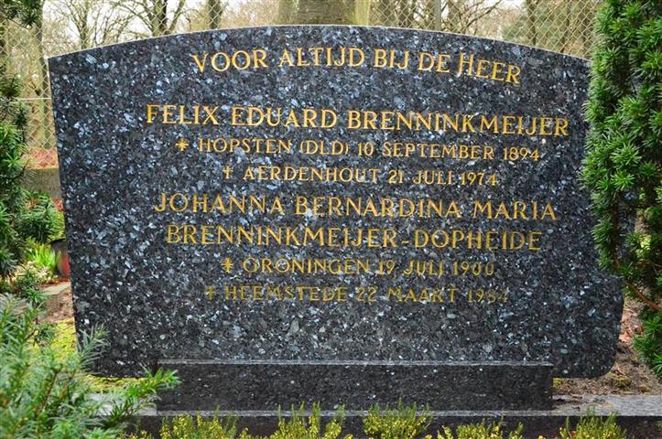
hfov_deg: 35.1
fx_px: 1047
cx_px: 331
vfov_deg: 23.7
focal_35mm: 57
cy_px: 220
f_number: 13
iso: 6400
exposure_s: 1/60
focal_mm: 38
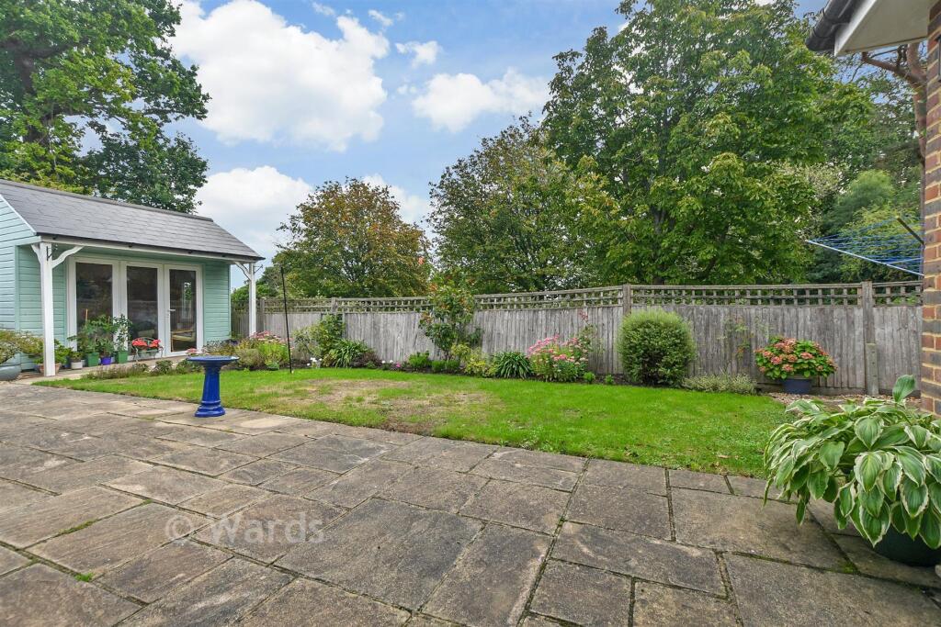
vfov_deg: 77.3
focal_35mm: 15
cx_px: 470
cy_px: 314
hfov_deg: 100.4
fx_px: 392
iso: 160
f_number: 8
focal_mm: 10
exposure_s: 1/100
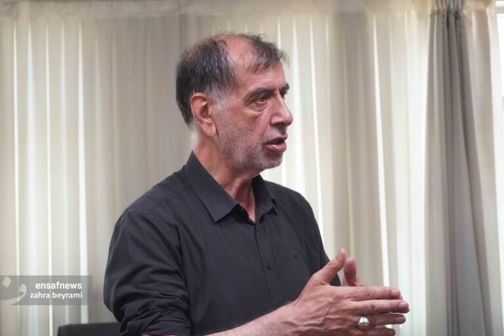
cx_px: 252
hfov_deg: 27.0
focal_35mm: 75
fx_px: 1050
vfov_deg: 18.2
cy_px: 168
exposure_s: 1/160
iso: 5000
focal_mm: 50
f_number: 5.6
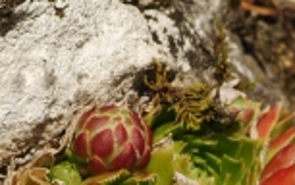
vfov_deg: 1.9
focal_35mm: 680
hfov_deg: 3.1
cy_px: 320
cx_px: 453
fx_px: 5470
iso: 100
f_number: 9
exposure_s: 1/250
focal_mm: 85
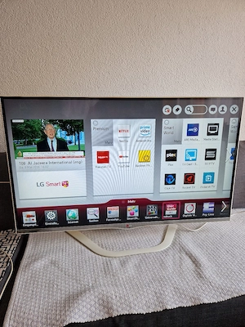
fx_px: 217
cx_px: 122
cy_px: 164
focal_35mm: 23
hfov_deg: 58.9
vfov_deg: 73.9
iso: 64
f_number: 1.8
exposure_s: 1/100
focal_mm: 5.4
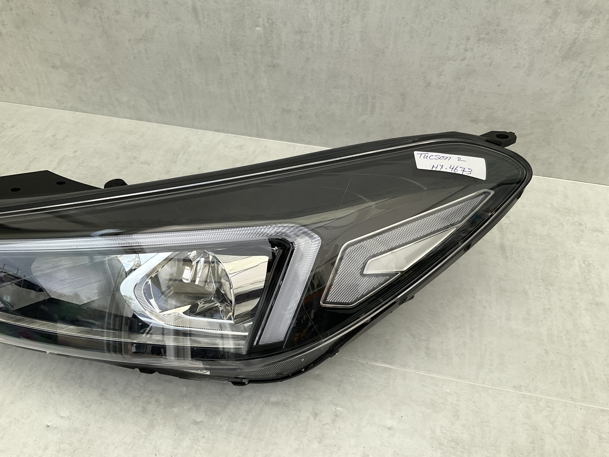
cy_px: 228
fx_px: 510
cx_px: 304
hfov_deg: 61.7
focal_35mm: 29
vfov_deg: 48.2
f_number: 1.8
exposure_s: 1/635
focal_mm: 3
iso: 16
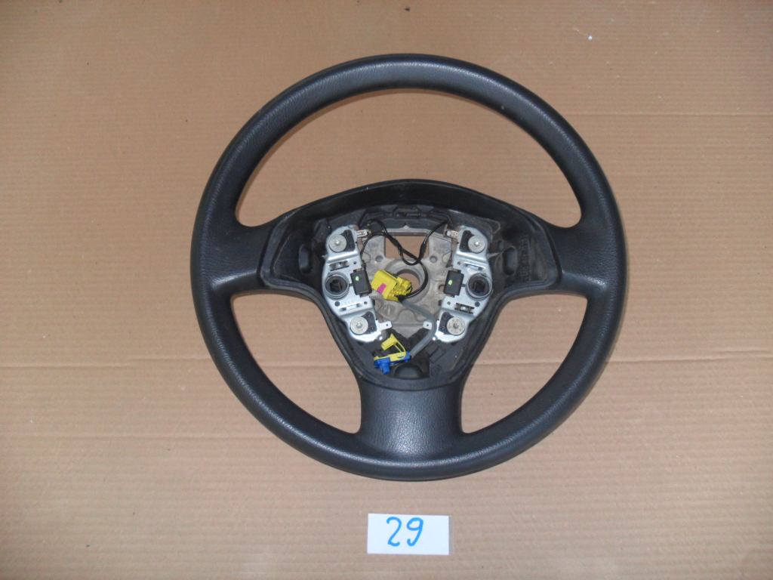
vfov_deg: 40.7
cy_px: 290
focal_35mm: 35
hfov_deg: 52.6
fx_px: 782
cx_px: 386
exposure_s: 1/45
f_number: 3
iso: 200
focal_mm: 6.3
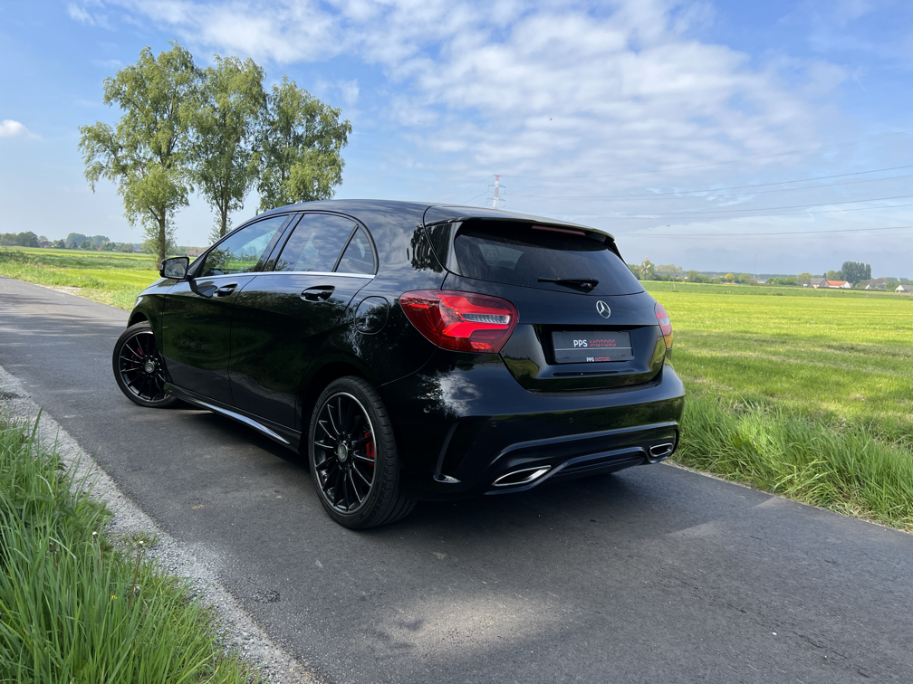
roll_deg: -2.3
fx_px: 686
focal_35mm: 26
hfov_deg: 67.3
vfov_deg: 53.1
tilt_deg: -5.6
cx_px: 456
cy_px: 342
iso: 50
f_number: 1.5
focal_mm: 5.7
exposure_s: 1/2841
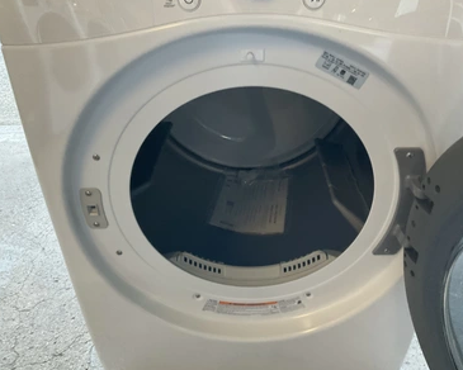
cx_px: 247
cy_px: 182
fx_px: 425
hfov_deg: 57.1
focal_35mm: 31
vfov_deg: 47.1
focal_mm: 3
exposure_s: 1/60
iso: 200
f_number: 1.8
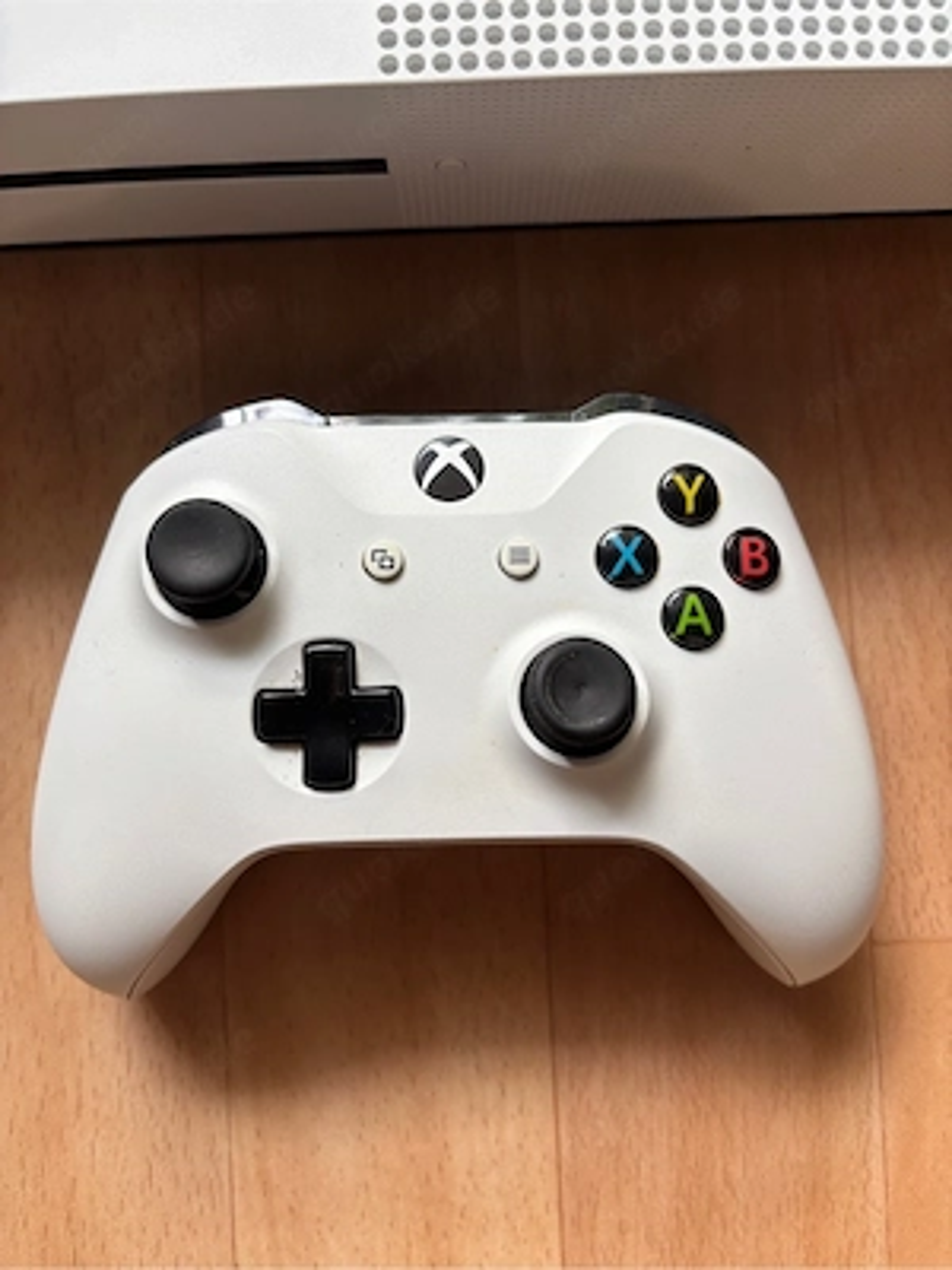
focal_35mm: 26
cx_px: 476
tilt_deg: -86.4
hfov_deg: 53.1
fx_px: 953
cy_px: 635
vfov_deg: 67.3
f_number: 1.6
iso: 100
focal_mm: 5.96
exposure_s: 1/121
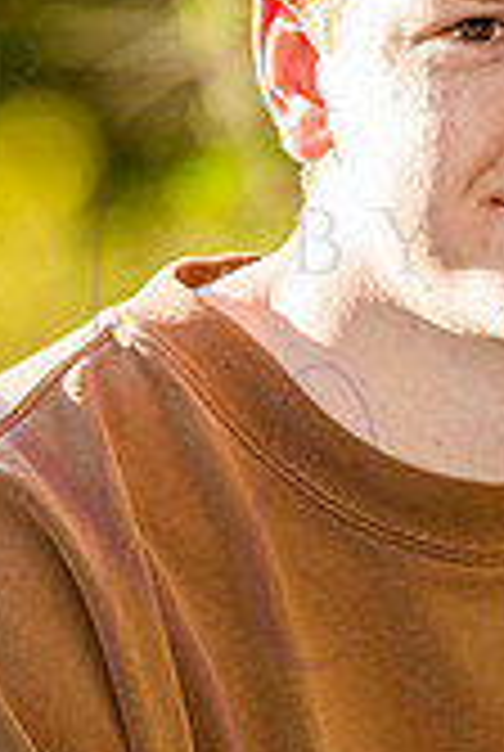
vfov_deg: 4.5
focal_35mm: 457
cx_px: 428
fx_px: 9557
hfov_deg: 3.0
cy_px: 234
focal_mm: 170
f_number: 5
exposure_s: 1/800
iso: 400
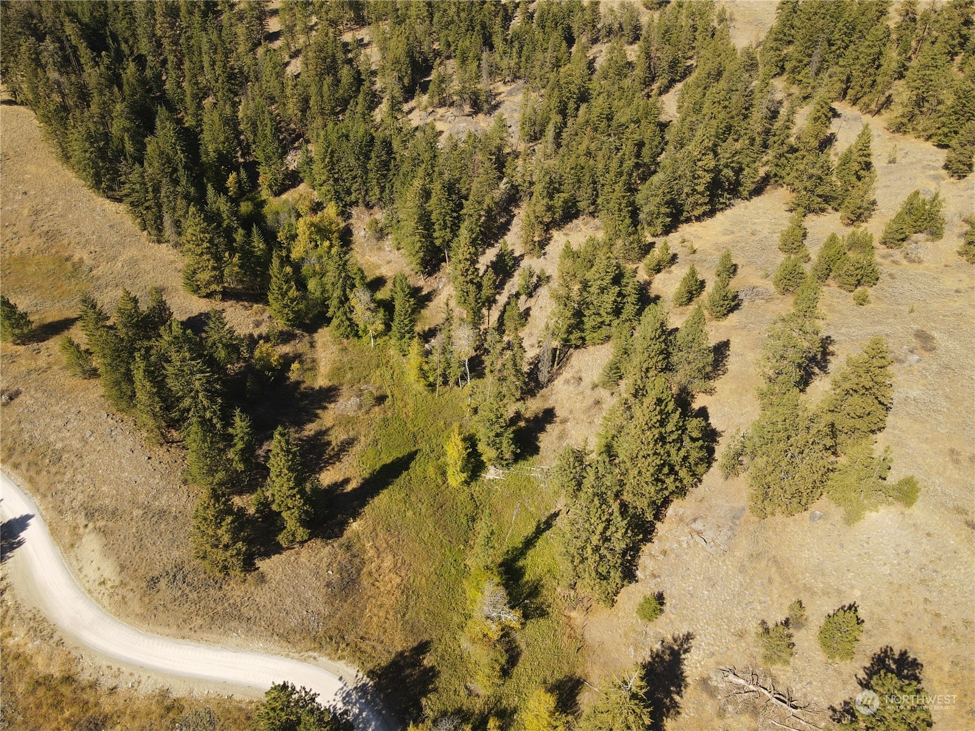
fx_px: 676
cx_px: 488
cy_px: 366
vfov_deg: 56.8
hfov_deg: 71.6
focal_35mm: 24
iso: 100
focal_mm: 4.5
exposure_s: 1/500
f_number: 2.8
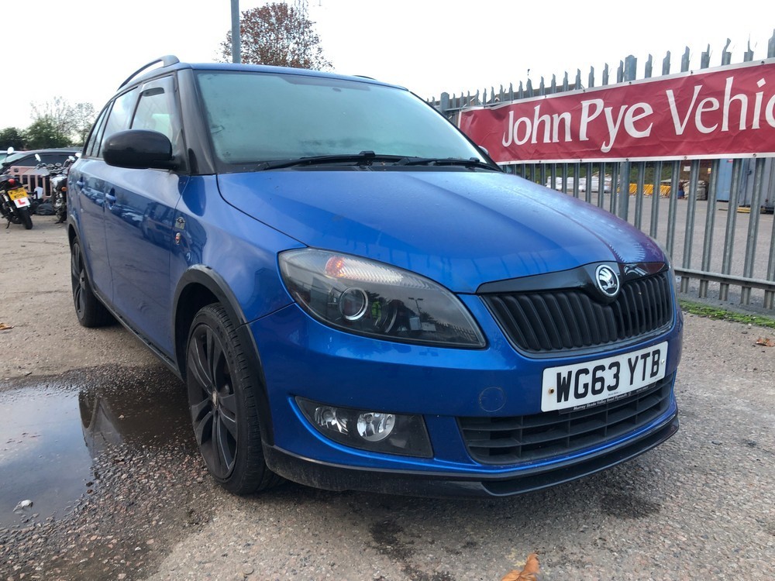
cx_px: 388
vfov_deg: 49.7
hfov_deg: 63.4
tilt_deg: -10.6
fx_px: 627
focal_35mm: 28
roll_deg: +1.5
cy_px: 290
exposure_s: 1/100
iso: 32
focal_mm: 4
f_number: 1.8
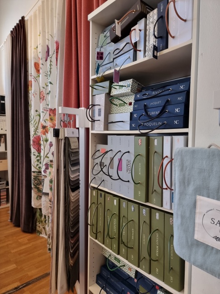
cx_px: 110
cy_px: 147
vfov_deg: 71.6
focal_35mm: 24
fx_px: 204
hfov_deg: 56.8
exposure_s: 1/100
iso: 320
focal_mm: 6.7
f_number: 1.8
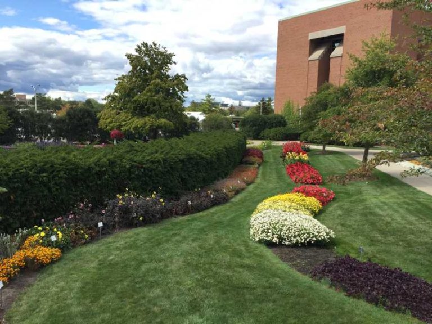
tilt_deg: -7.5
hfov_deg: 61.7
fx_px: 362
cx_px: 216
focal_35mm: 29
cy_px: 162
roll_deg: -1.6
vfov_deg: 48.2
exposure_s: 1/1068
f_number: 2.2
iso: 32
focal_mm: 4.15
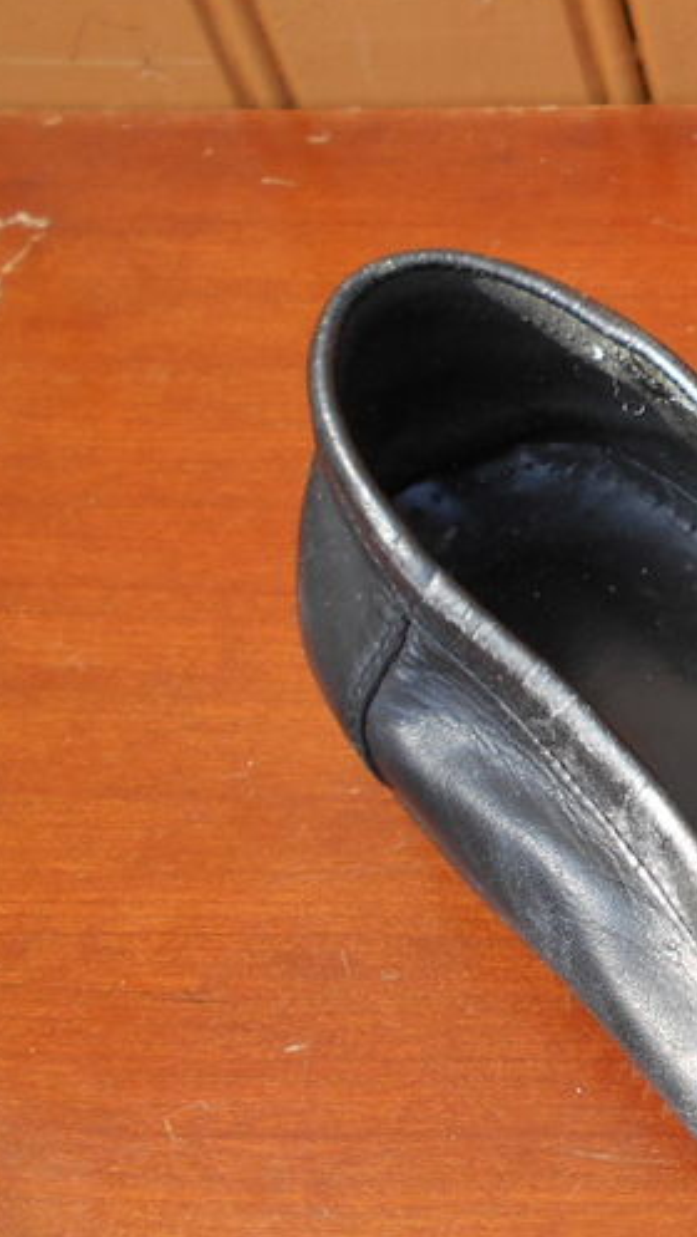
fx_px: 1871
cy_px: 739
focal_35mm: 57
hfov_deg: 18.0
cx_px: 1148
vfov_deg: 36.5
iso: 80
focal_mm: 4.6
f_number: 3.2
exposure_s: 1/100
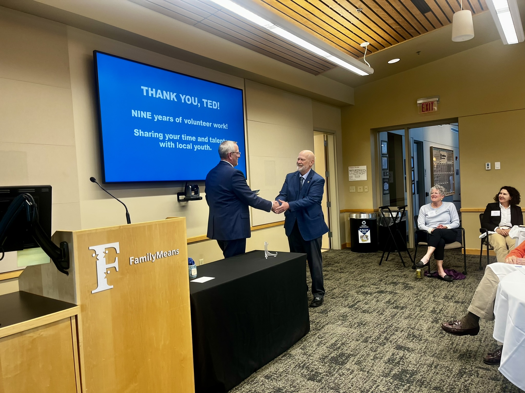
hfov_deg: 67.3
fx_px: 394
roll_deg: +3.5
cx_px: 262
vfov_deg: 53.1
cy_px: 196
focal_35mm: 26
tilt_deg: -2.4
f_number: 1.6
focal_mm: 5.1
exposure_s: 1/60
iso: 64
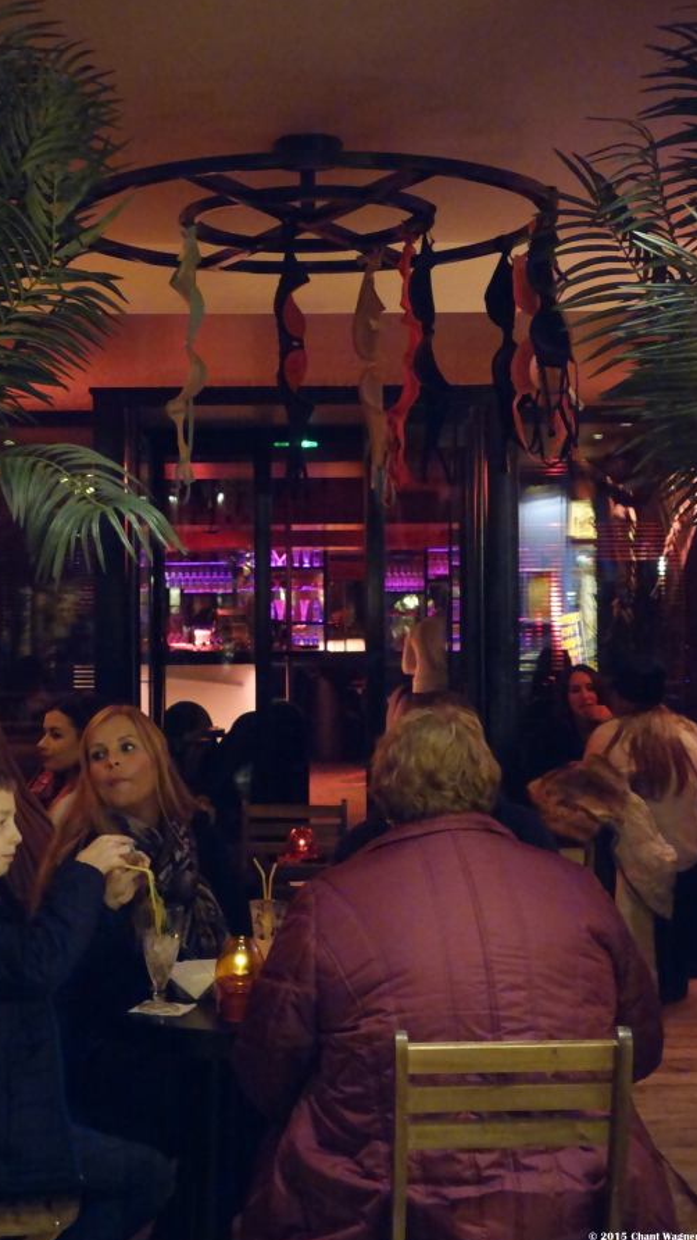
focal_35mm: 57
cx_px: 285
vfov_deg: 36.6
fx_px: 1874
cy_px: 619
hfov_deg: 21.0
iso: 6400
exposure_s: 1/160
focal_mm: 20.19
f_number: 3.5
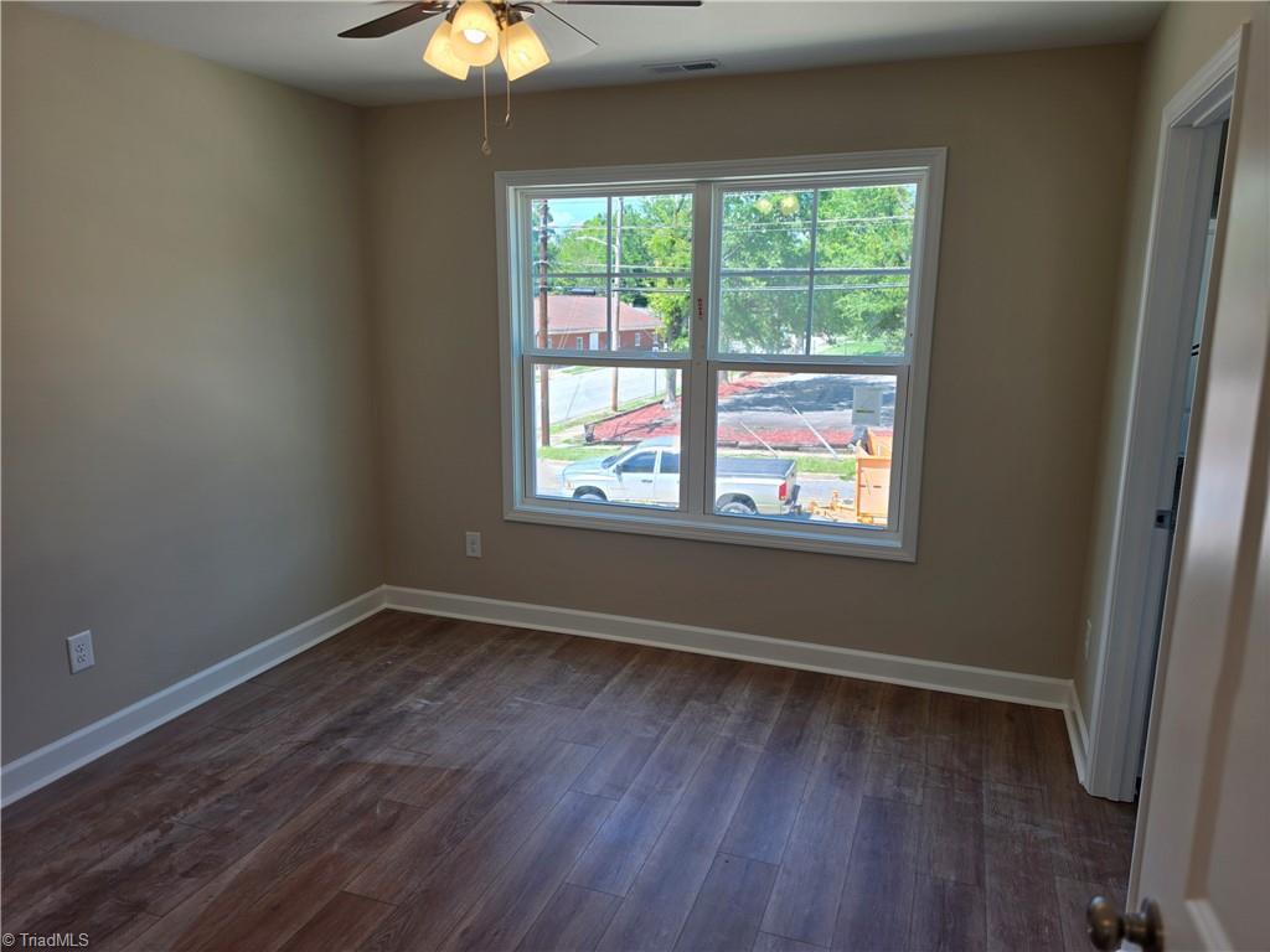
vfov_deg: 58.9
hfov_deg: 73.9
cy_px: 476
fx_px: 844
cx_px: 635
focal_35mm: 23
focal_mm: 6.5
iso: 12
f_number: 1.4
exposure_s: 1/120
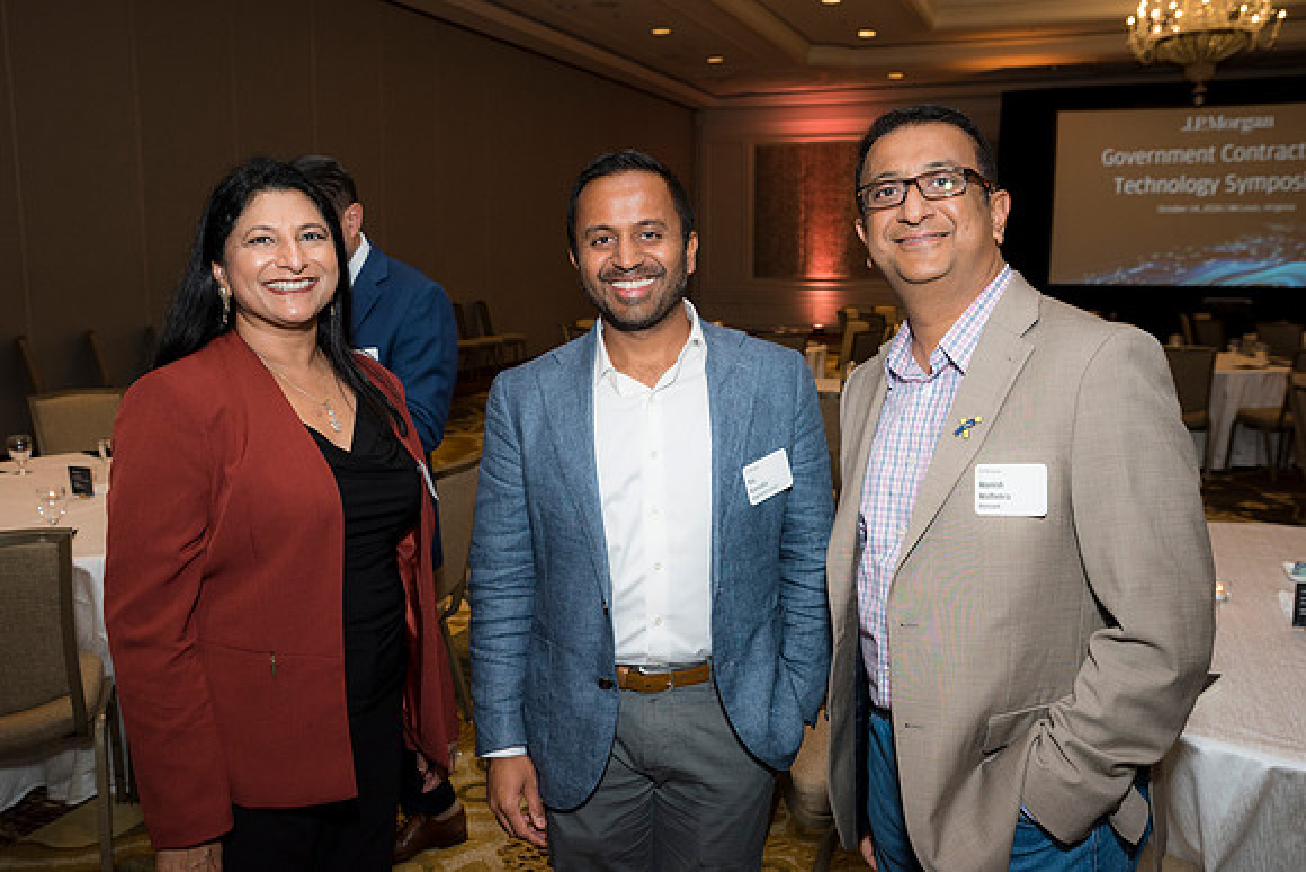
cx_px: 653
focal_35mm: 31
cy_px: 436
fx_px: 1125
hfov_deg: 60.3
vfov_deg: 42.3
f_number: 5.6
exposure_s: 1/125
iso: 800
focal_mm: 31
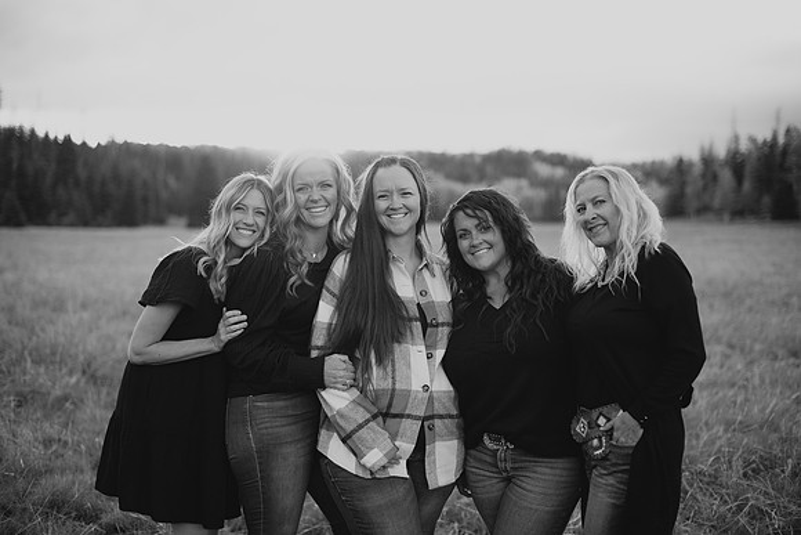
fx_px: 1113
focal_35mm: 50
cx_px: 400
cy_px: 268
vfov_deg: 27.0
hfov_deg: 39.6
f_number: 2
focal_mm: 50
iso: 160
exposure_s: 1/640
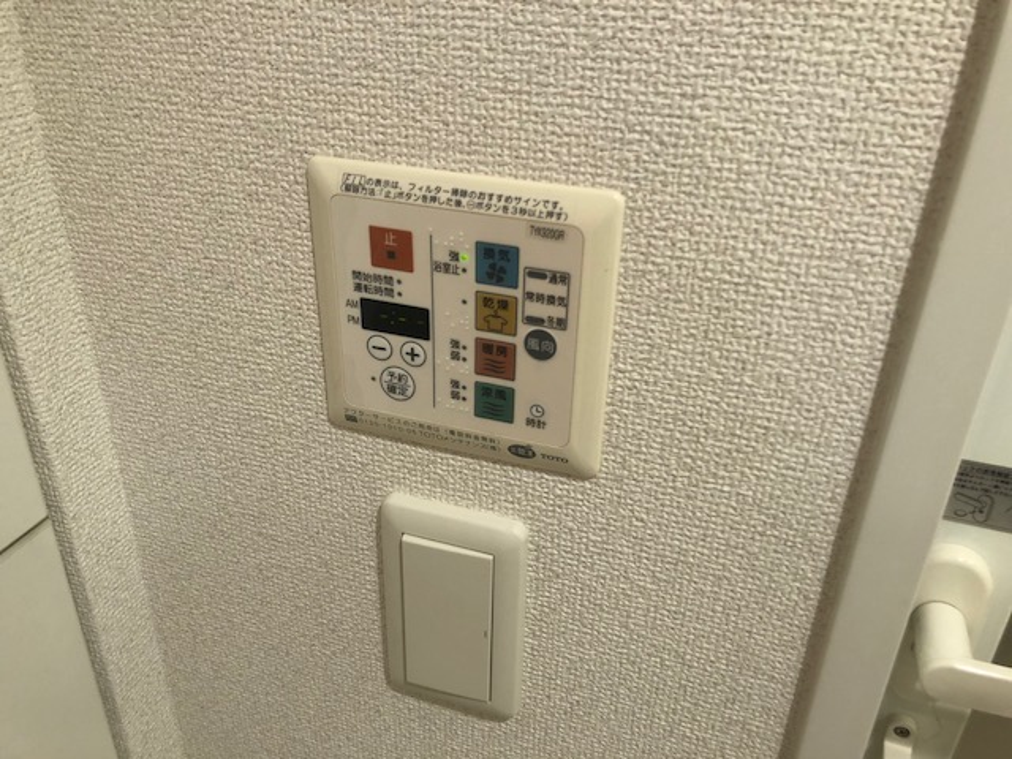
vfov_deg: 49.7
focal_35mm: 28
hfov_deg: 63.4
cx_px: 506
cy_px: 380
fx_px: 819
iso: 32
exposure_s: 1/33
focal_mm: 3.99
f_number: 1.8
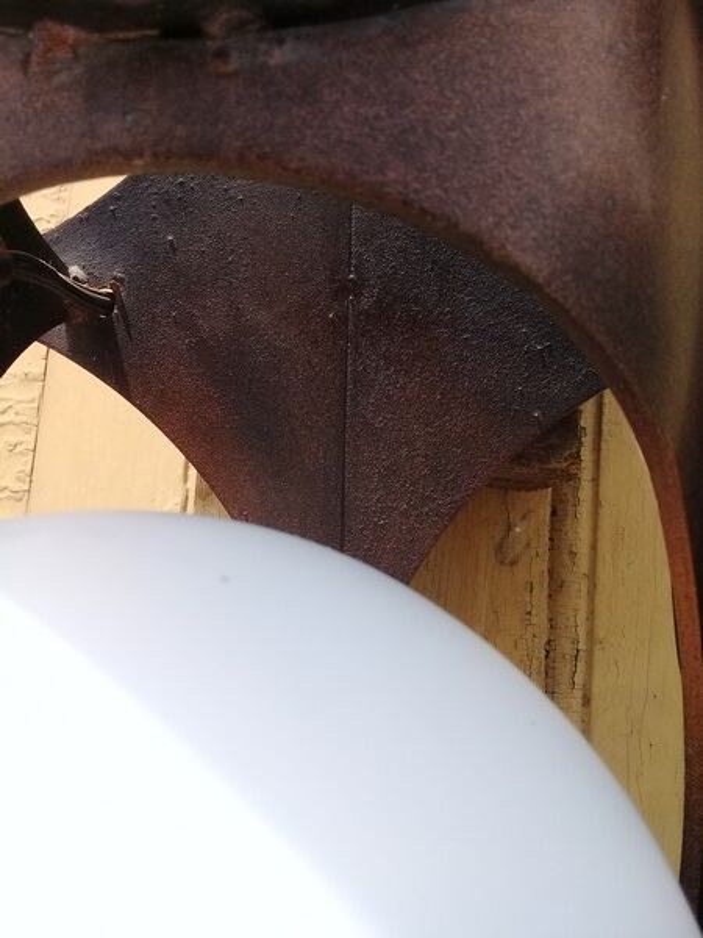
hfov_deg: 45.4
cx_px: 352
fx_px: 839
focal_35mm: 31
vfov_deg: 58.4
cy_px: 469
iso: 50
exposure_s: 1/984
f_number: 2.2
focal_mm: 3.3
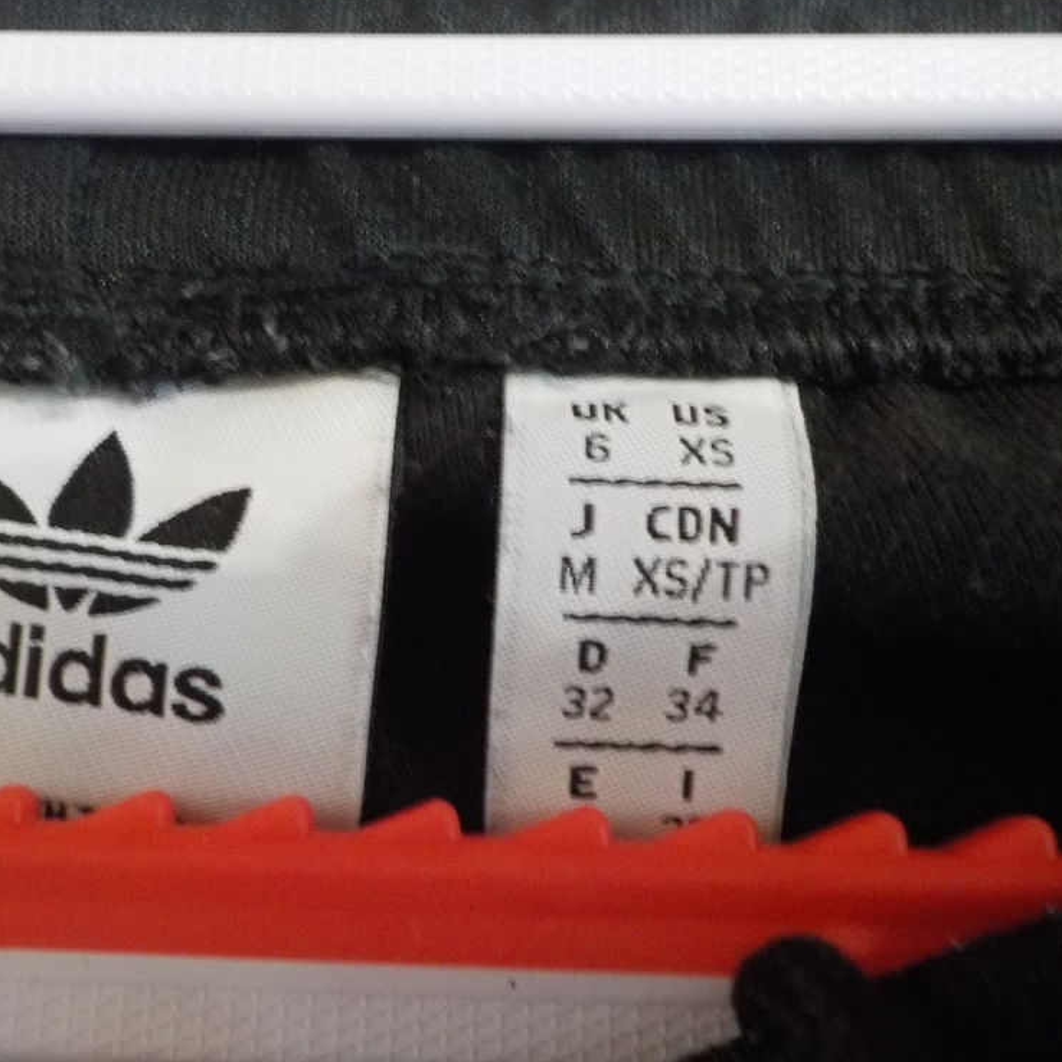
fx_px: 1250
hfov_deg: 45.3
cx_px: 349
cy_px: 532
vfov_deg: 46.0
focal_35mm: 36
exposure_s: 1/8
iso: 800
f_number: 3.3
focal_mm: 4.1
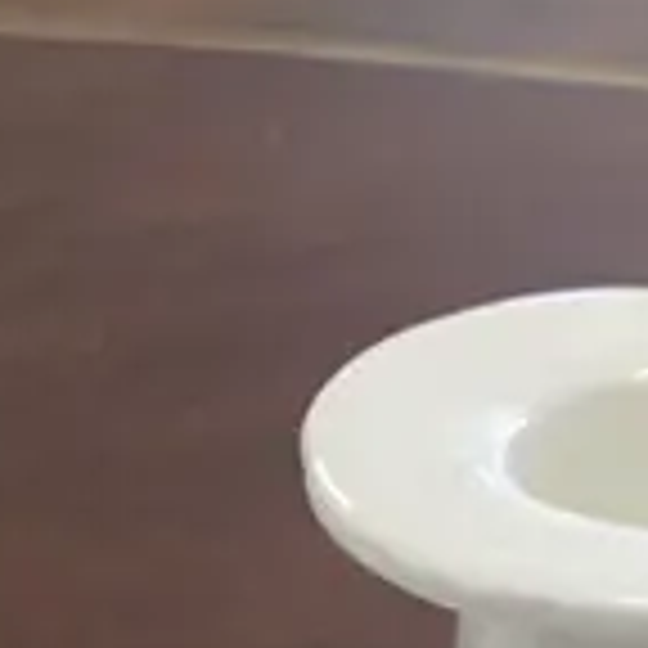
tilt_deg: -42.6
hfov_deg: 10.6
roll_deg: +1.8
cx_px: 4
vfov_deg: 9.4
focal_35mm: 163
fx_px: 3452
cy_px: 1620
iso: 40
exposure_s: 1/100
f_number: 1.8
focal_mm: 4.25
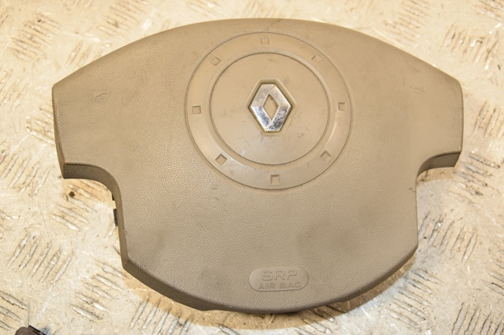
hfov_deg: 33.4
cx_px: 252
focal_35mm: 60
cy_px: 168
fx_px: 840
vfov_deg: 22.6
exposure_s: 1/200
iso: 800
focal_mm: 40
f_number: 6.3
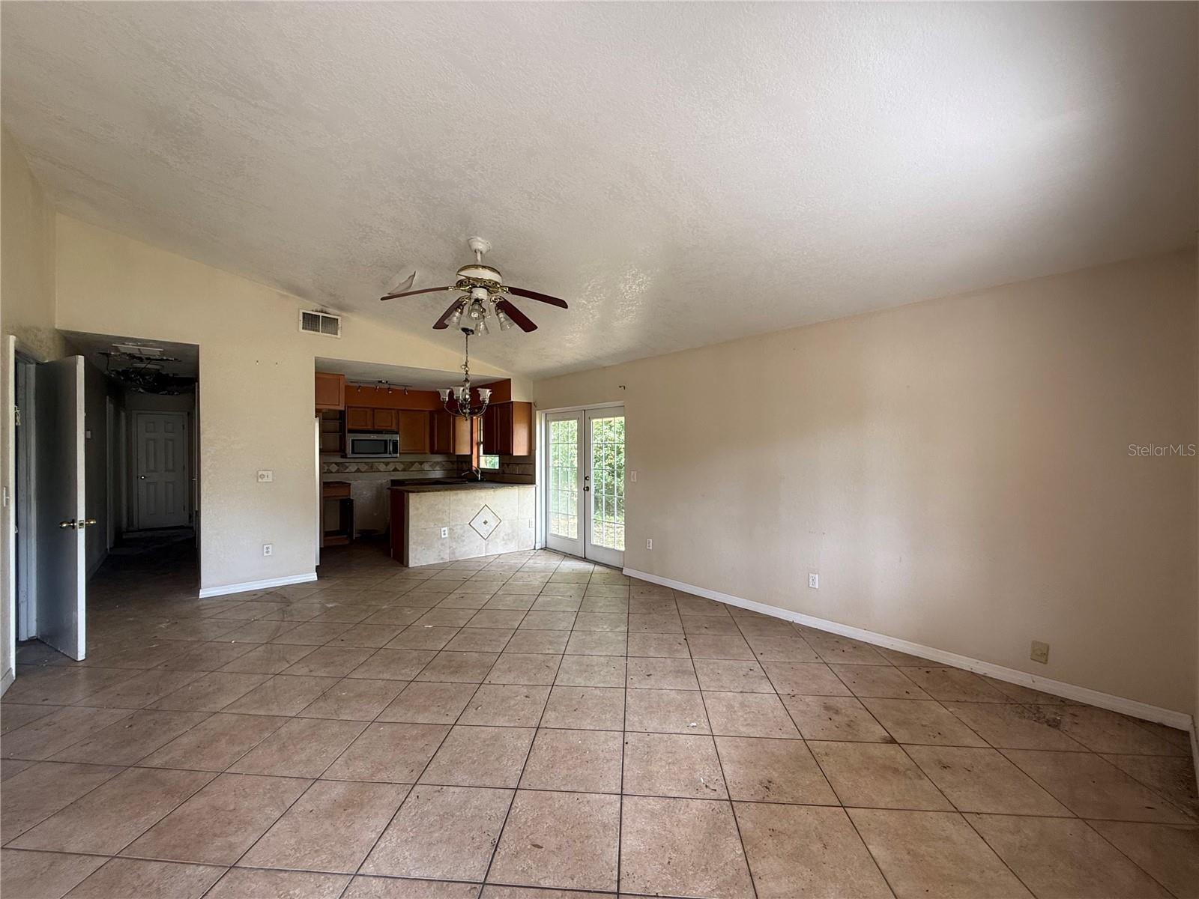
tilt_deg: +0.7
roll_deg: +0.2
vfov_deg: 85.7
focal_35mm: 14
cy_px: 450
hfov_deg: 102.1
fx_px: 485
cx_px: 600
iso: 100
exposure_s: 1/99
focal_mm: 2.22
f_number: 2.2
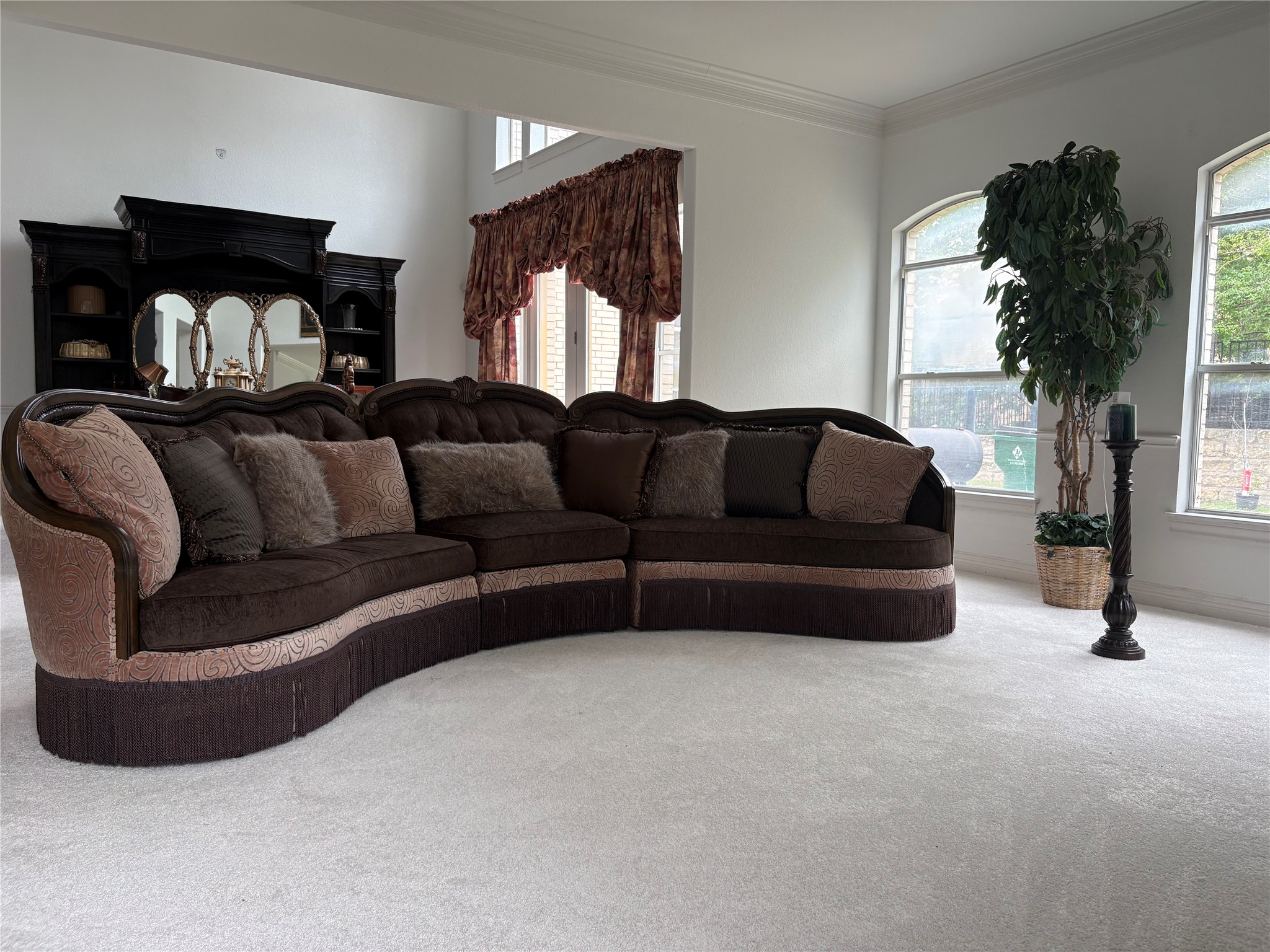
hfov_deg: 67.3
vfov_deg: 53.1
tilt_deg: -3.8
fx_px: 954
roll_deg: -0.6
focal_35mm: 26
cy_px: 476
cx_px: 635
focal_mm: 5.96
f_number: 1.6
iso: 80
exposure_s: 1/158
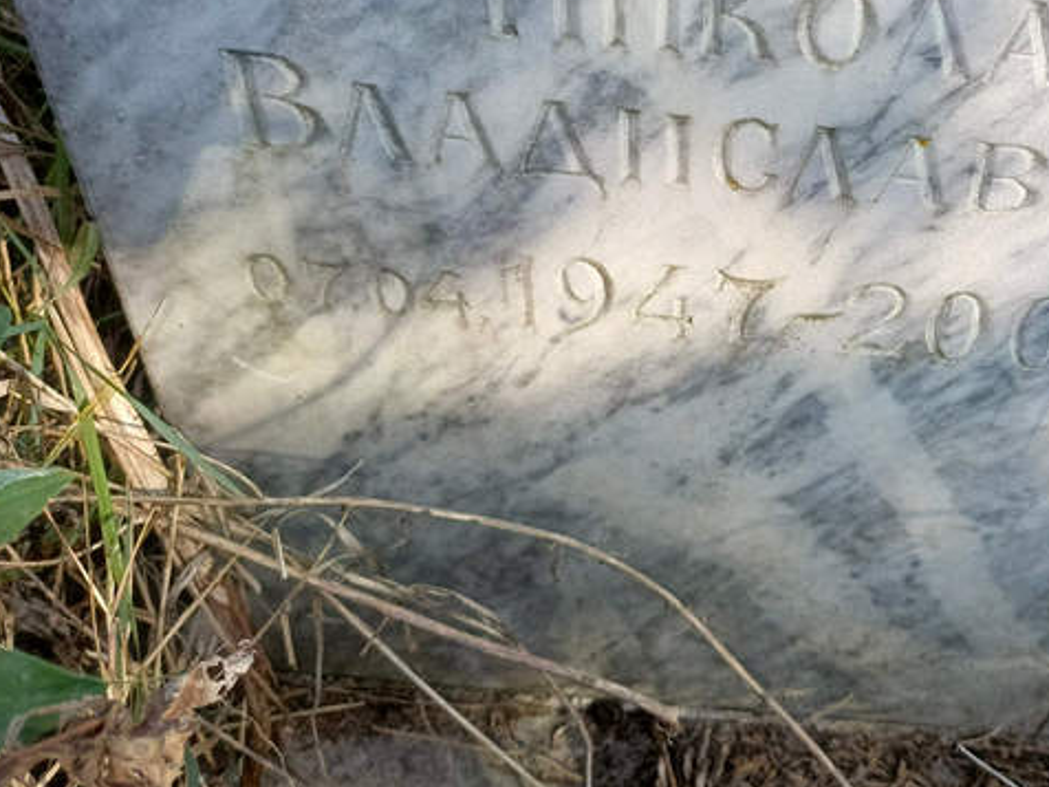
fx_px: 1273
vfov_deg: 33.6
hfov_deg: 43.2
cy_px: 185
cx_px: 800
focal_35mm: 42
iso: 112
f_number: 1.69
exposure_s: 1/316
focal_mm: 4.76
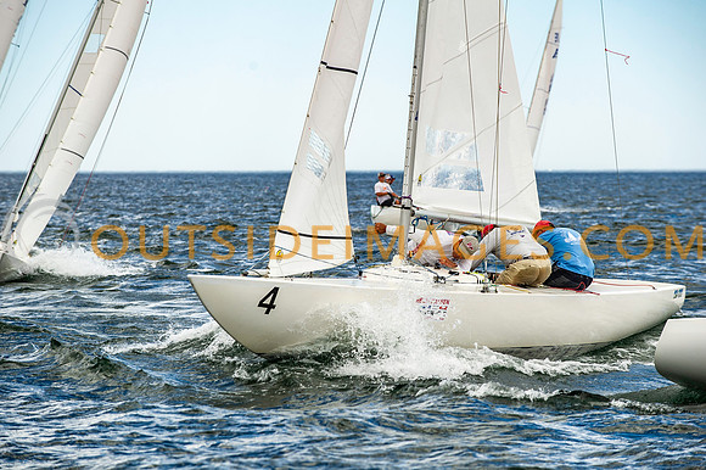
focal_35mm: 173
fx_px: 3393
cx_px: 353
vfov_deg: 7.9
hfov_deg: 11.9
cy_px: 235
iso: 320
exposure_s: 1/1250
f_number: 5.6
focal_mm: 165
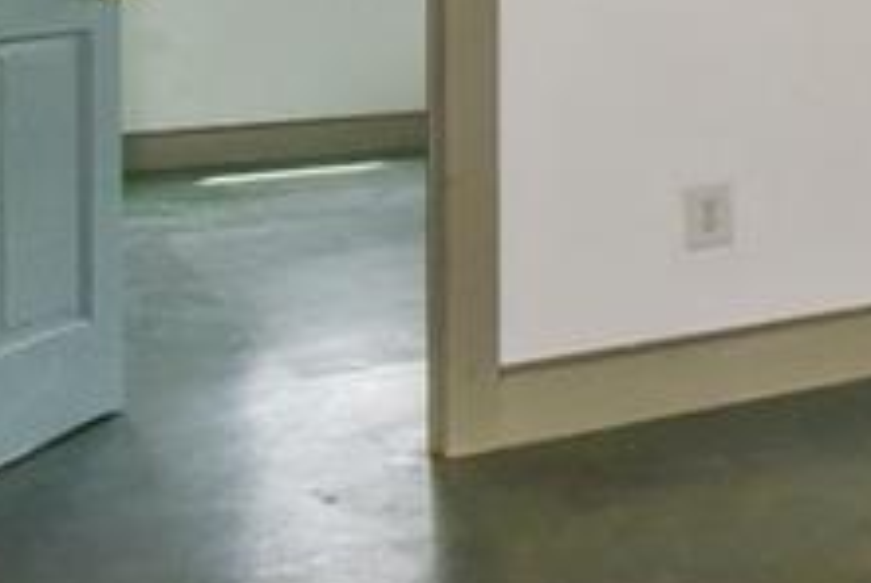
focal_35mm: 74
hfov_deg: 17.7
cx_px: 1801
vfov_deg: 17.6
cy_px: -124
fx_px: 1793
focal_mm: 16
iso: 1250
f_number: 18
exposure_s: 1/200
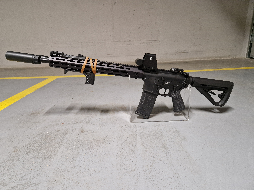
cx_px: 127
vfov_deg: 58.9
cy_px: 95
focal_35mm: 23
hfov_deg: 73.9
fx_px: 169
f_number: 1.8
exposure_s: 1/33
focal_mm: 5.4
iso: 500
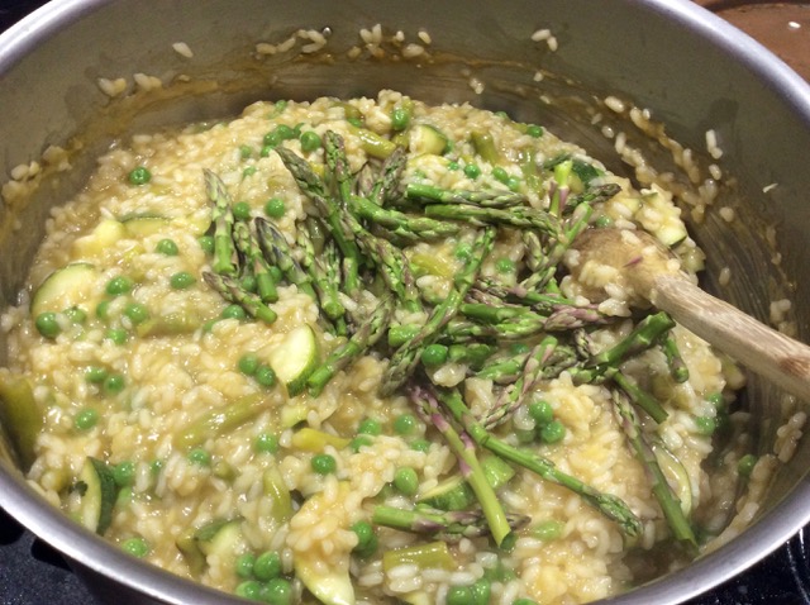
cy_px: 302
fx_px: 748
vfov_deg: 44.1
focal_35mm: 32
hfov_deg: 56.9
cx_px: 405
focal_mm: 3.3
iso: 100
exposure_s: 1/24
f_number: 2.4
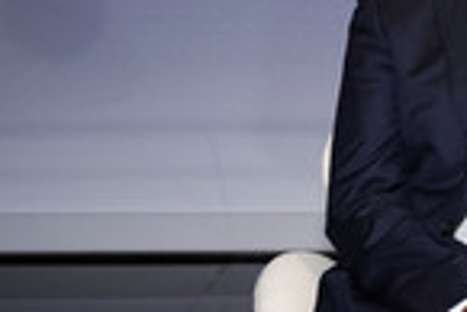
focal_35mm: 115
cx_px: 565
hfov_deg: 17.0
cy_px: 6
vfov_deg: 11.8
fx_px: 1493
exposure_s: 1/125
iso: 2000
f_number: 5
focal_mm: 37
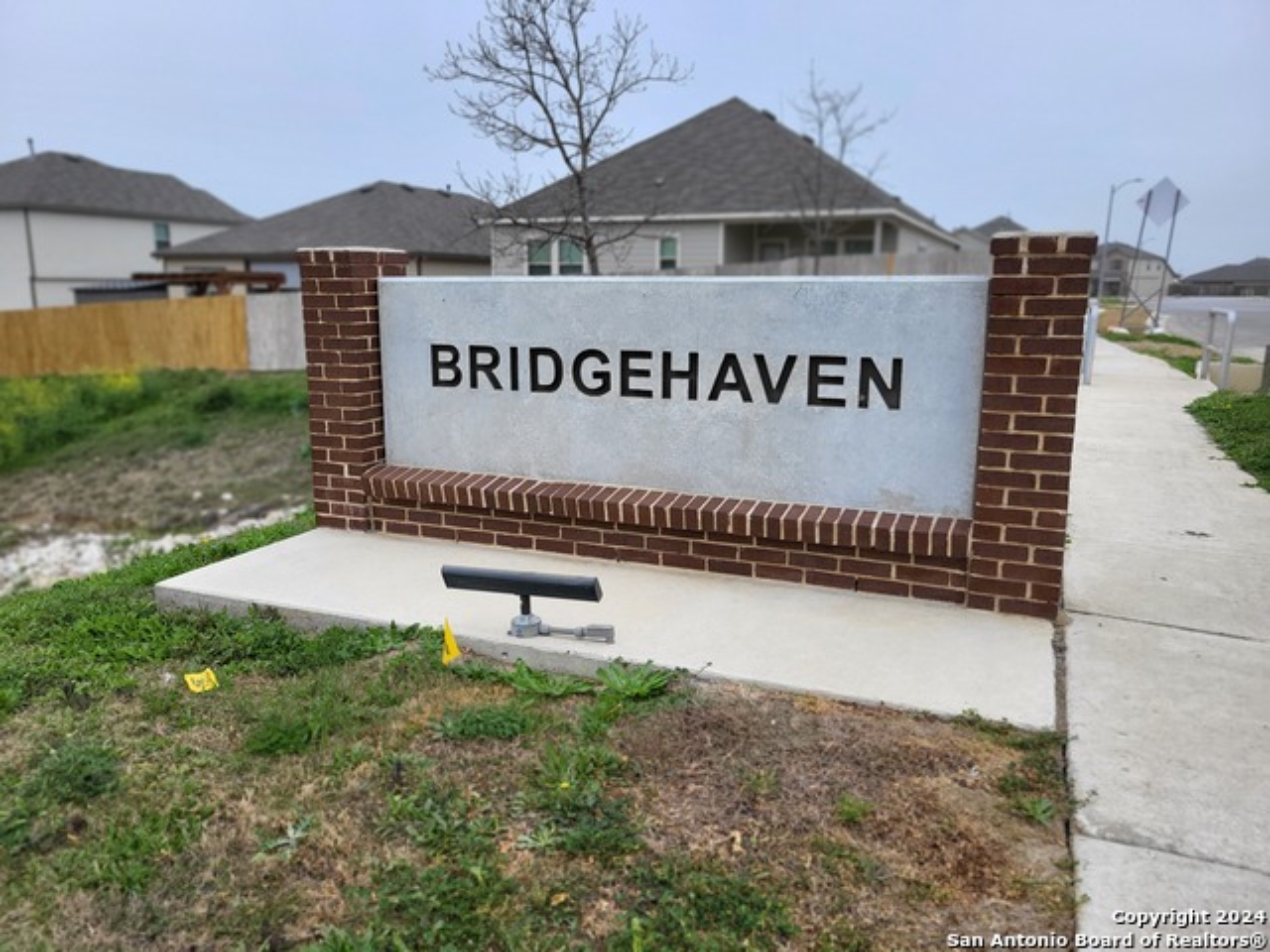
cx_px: 635
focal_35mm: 26
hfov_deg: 67.3
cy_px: 476
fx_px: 954
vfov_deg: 53.1
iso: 40
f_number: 1.8
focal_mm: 5.4
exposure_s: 1/1199
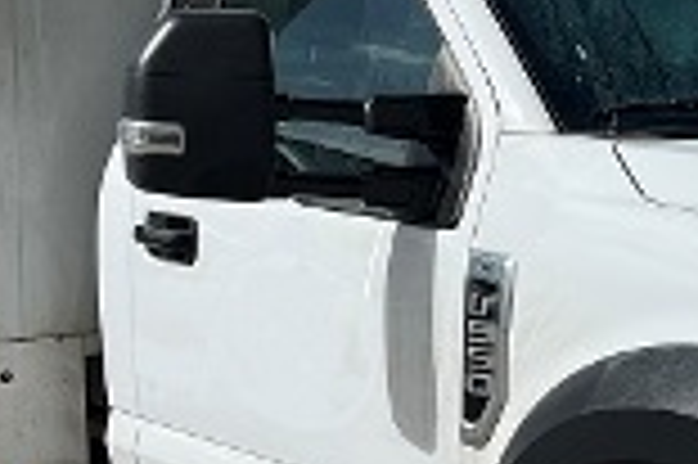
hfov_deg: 17.9
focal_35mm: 112
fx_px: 2169
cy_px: 302
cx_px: 689
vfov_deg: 12.2
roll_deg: +0.0
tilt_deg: -9.5
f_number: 1.6
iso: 50
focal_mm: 5.1
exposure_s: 1/7874
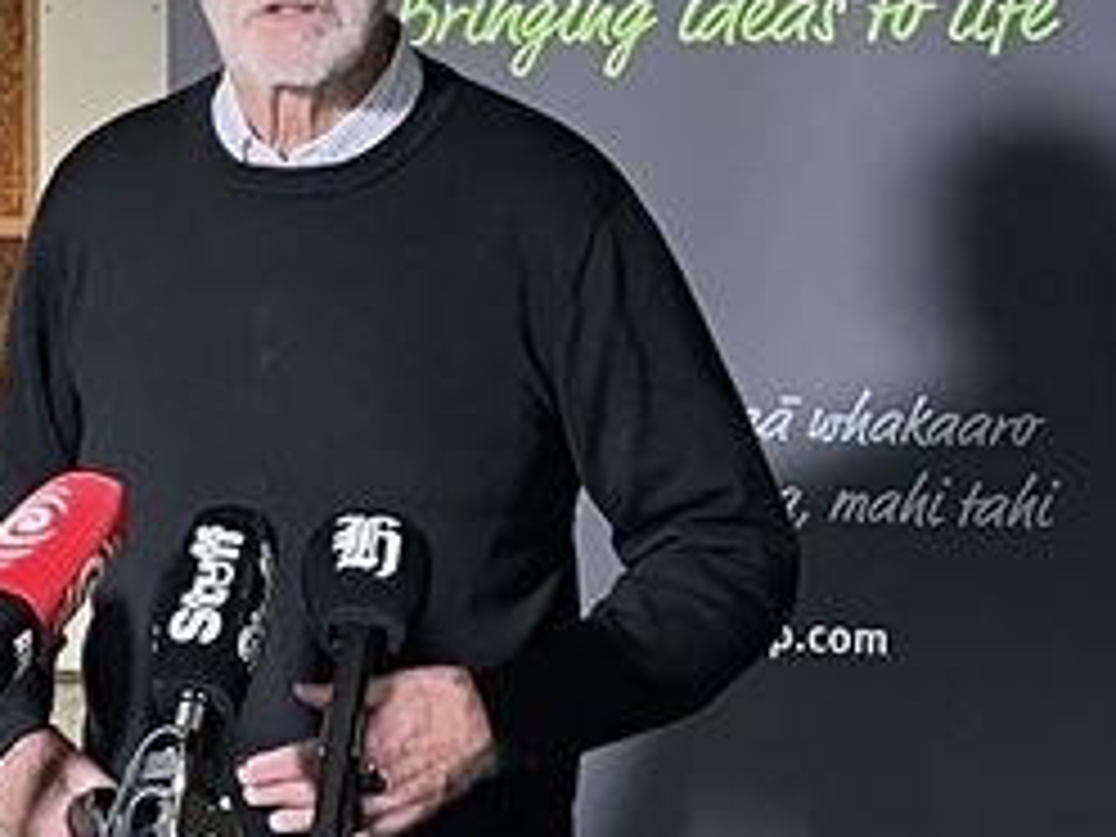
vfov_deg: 34.3
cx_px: 297
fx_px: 1354
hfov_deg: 43.5
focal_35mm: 42
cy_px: 369
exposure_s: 1/60
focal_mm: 5.1
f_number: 1.6
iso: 160
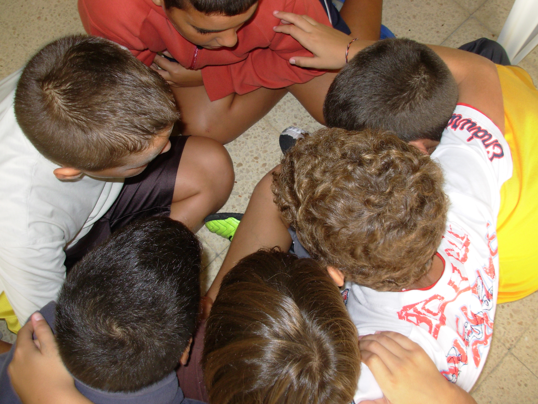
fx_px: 591
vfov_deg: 37.7
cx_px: 269
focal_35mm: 38
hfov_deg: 49.0
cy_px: 202
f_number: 2.9
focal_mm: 6.3
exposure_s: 1/32
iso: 50
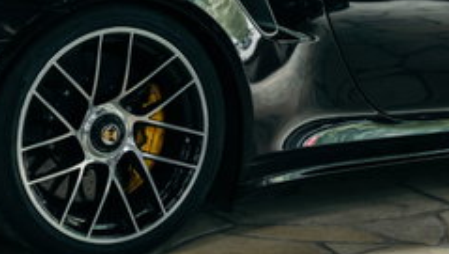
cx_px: 243
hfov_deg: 12.8
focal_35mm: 168
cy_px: 0
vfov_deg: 7.2
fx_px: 2002
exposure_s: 1/125
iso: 250
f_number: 1.8
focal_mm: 50
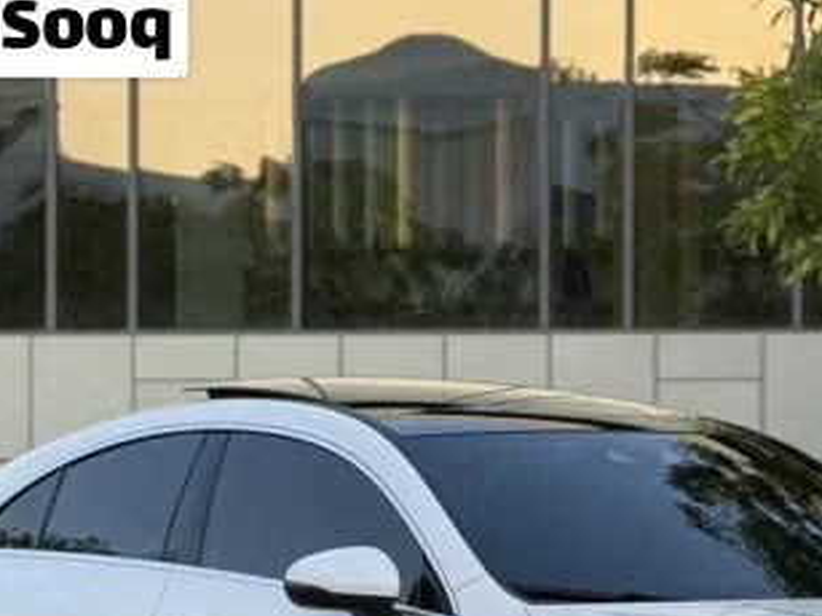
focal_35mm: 100
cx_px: 592
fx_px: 2374
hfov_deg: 19.5
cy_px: 463
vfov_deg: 14.7
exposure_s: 1/636
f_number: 1.78
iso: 64
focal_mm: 6.76
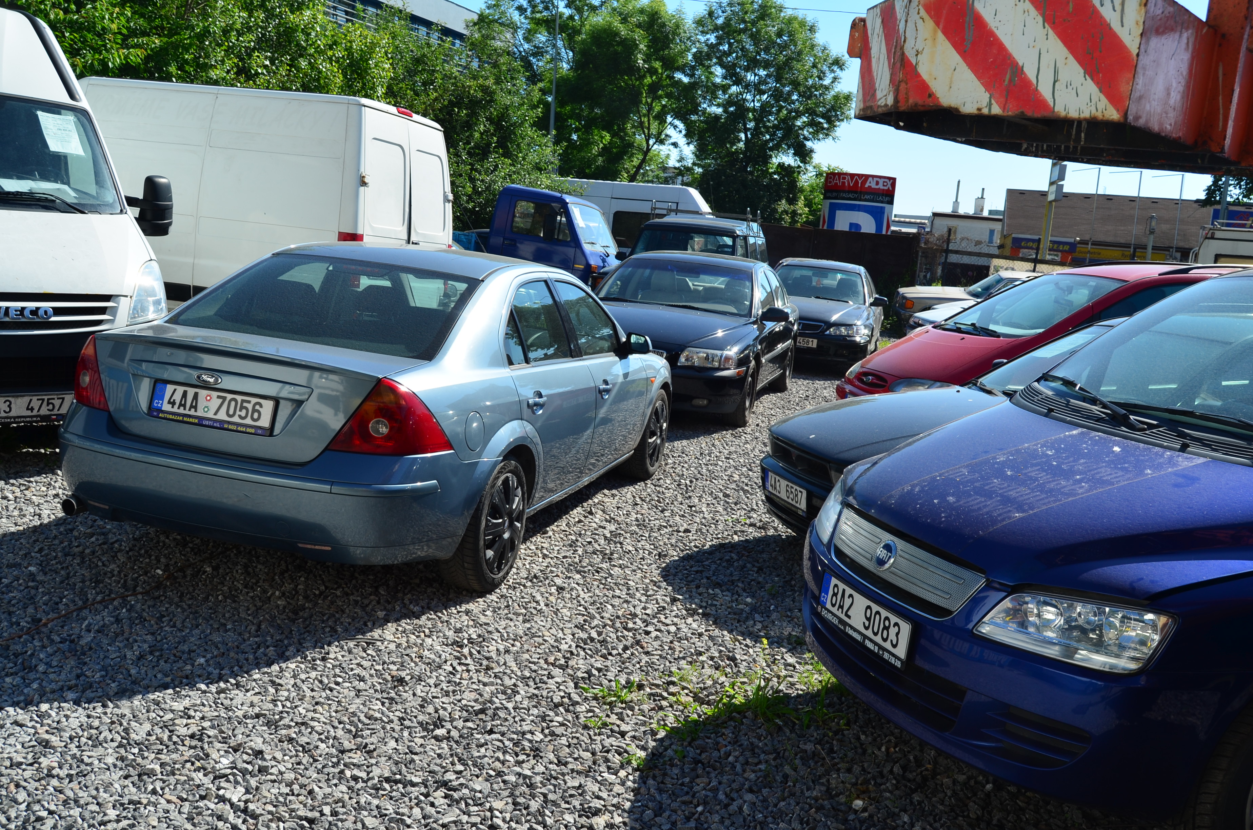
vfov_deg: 39.8
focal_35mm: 33
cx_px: 626
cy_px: 415
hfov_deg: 57.3
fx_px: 1146
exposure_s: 1/250
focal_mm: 22
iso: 125
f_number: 9
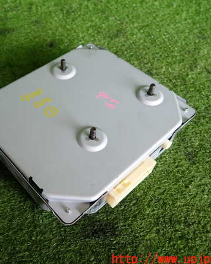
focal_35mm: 33
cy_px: 133
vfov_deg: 54.2
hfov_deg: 43.8
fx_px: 258
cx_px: 68
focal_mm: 4.5
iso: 200
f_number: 2
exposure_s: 1/100
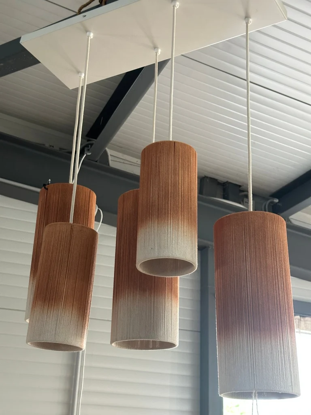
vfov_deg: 39.7
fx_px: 575
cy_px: 208
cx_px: 156
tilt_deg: +22.7
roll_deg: -2.6
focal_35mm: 48
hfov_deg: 30.3
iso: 200
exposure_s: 1/33
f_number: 1.8
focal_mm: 6.9
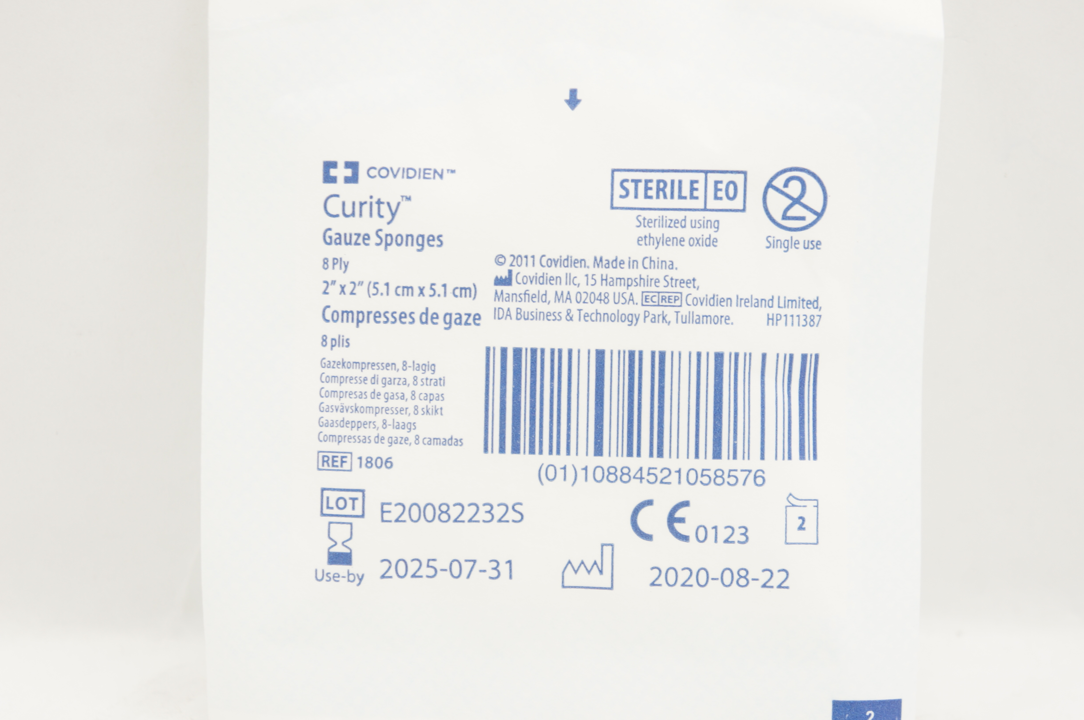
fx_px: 2481
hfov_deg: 24.6
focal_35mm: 82
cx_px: 542
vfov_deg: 16.5
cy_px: 360
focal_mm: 55
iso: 200
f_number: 5.6
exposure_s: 1/30
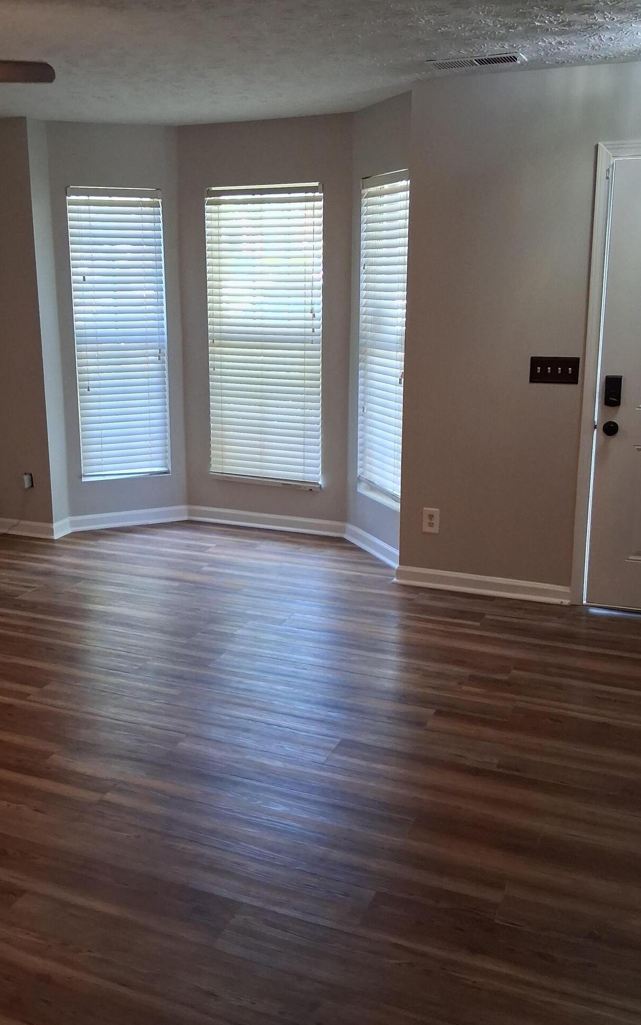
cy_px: 474
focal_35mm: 33
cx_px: 276
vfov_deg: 58.1
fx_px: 922
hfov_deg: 38.3
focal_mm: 3.98
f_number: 1.8
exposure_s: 1/120
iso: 320
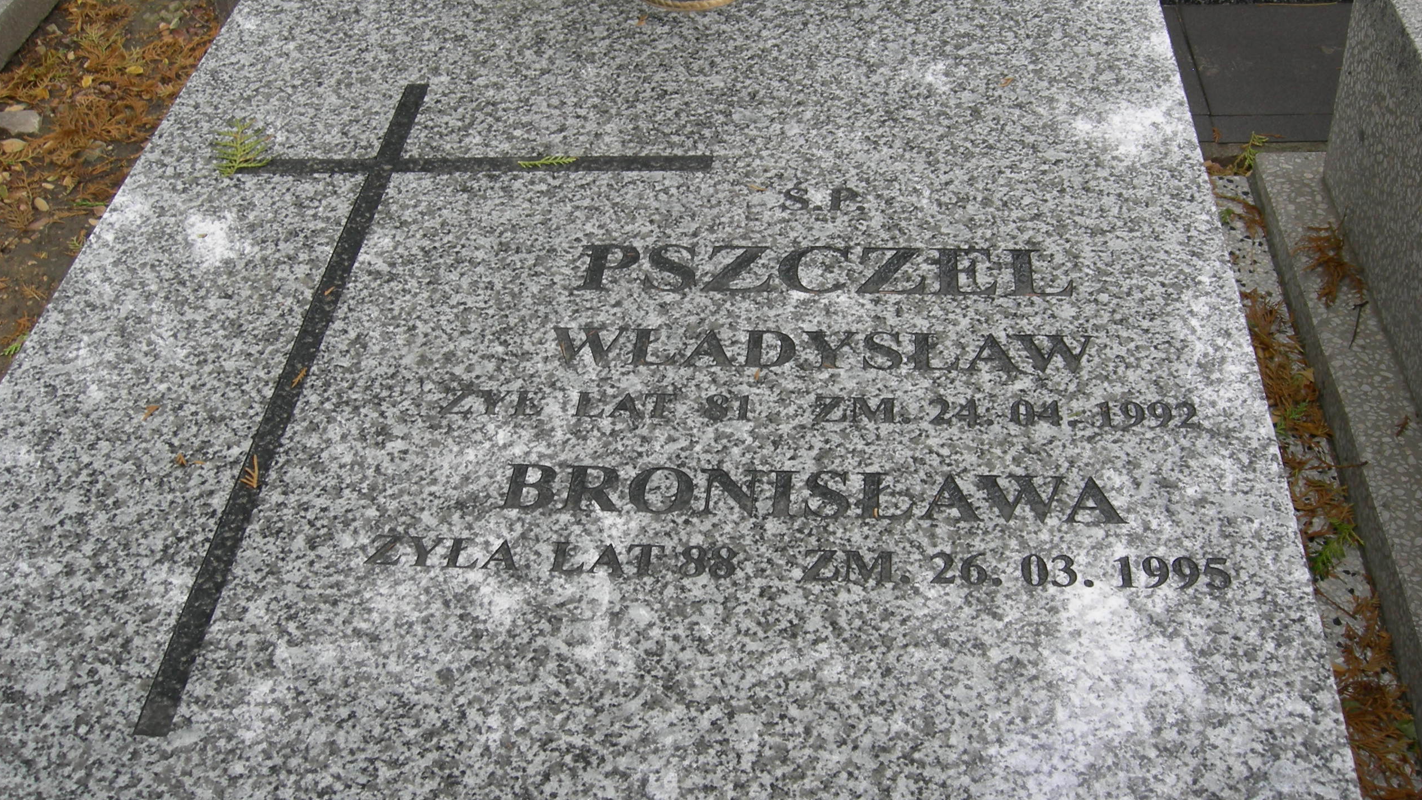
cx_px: 700
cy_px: 351
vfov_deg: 29.7
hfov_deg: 50.5
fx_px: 1508
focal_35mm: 40
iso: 64
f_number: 3.8
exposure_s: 1/60.8
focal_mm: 7.5
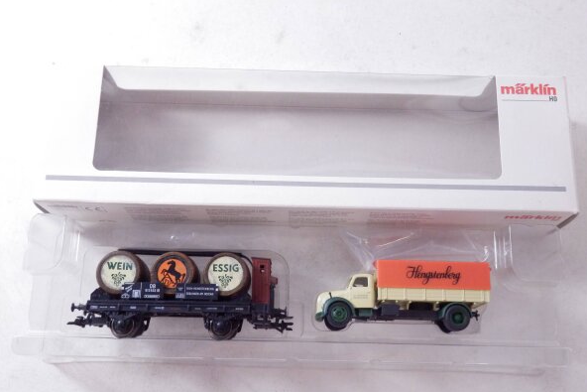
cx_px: 295
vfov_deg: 34.2
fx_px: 636
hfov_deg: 49.5
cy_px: 190
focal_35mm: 39
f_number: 3.6
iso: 640
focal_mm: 6.6
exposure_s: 1/160
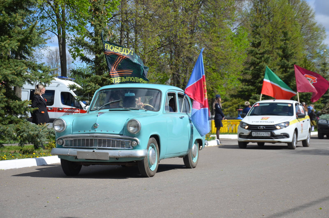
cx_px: 164
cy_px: 109
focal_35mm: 93
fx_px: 848
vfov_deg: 14.6
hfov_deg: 22.0
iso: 200
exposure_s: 1/1000
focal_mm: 62
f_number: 8
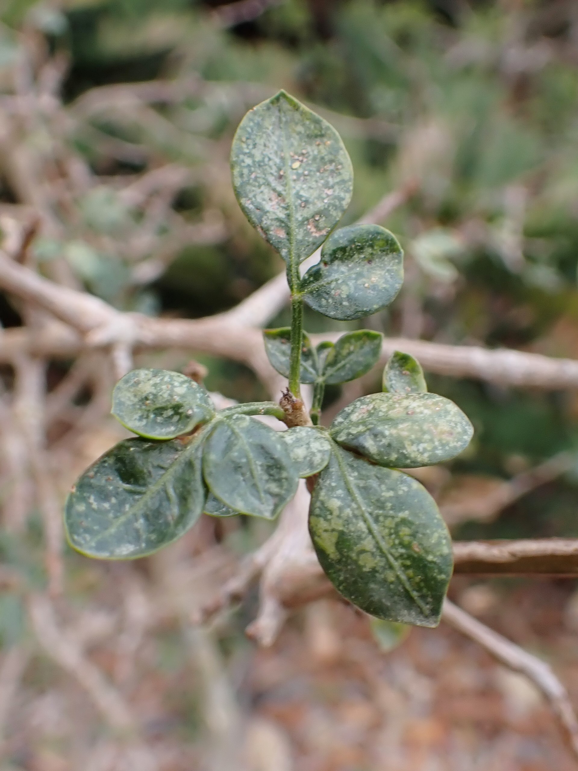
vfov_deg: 60.0
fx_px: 668
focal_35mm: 30
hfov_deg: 46.8
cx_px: 289
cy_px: 386
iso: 100
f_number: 3.2
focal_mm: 5.4
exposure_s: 1/160
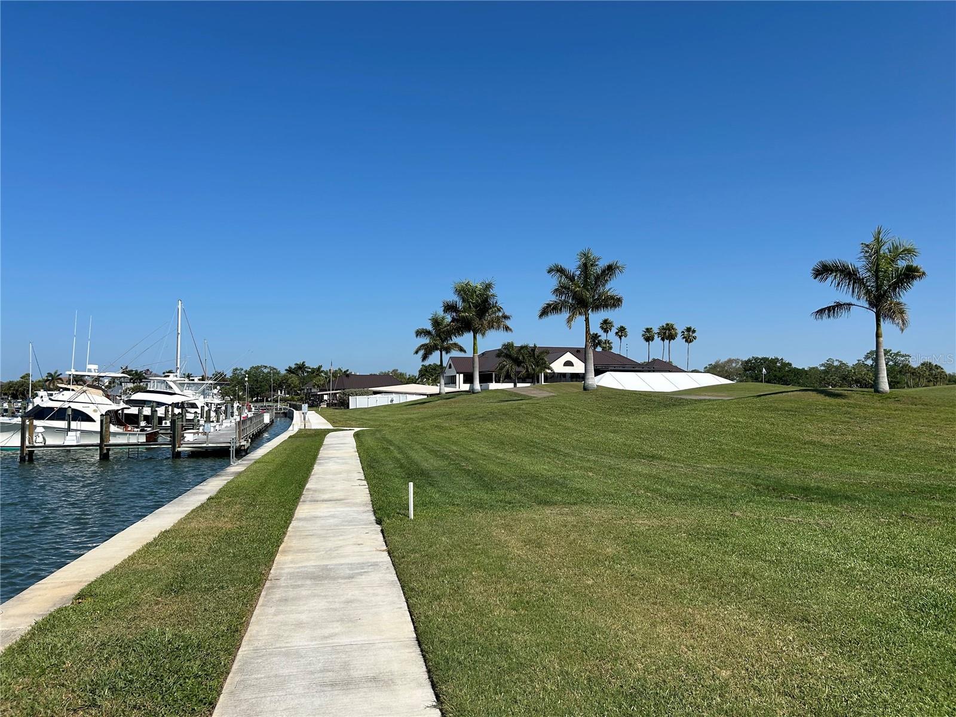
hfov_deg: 67.3
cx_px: 478
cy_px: 358
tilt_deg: +2.9
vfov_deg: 53.1
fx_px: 718
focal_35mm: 26
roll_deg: +0.1
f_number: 1.5
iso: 50
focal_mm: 5.7
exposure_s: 1/6993
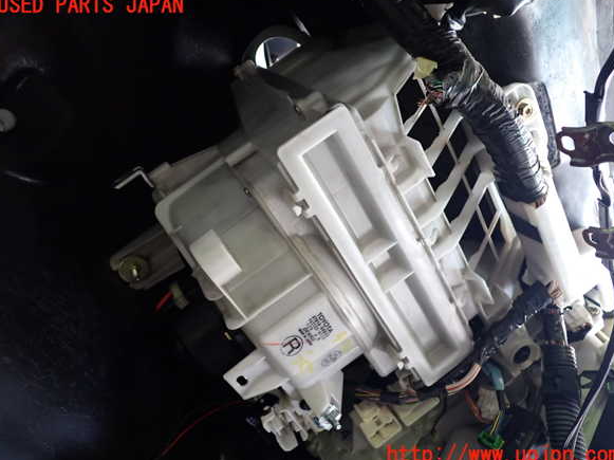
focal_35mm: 31
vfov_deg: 45.4
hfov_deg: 58.4
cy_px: 231
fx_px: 550
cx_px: 309
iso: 250
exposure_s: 1/30
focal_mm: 5.4
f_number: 2.3
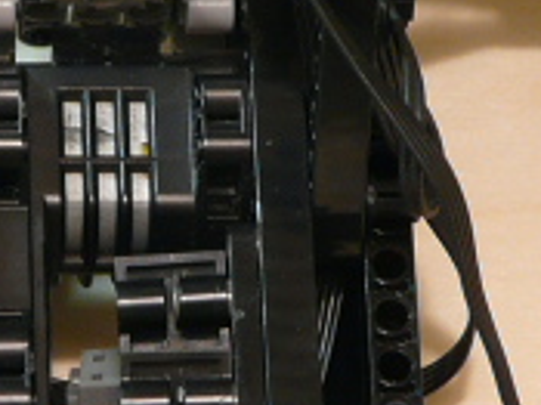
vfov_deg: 5.2
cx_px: 145
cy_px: 254
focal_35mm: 286
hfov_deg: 6.9
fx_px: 4467
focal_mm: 8.1
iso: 100
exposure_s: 1/2
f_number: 3.2
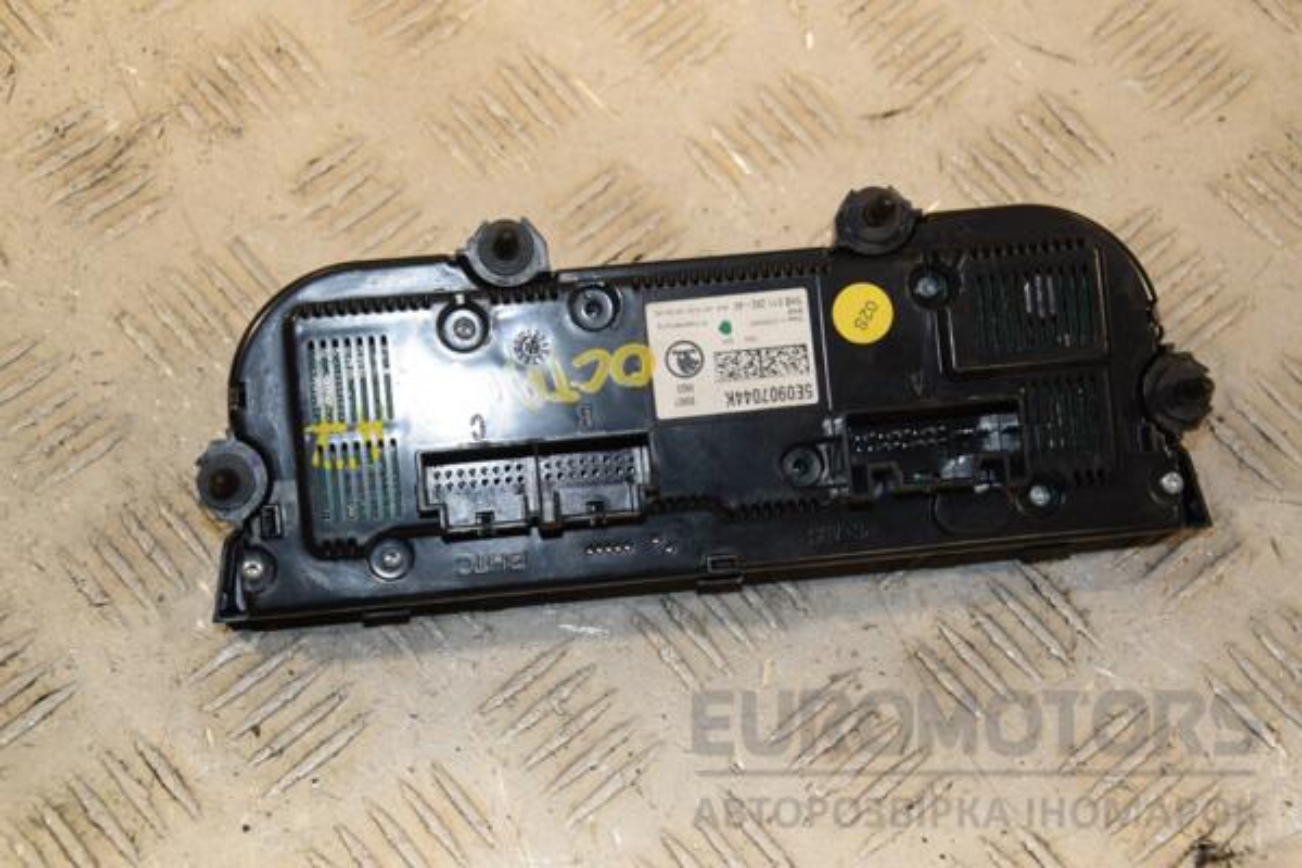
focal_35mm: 75
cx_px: 651
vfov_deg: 18.2
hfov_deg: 27.0
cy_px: 434
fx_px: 2712
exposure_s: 1/200
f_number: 6.3
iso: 800
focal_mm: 50
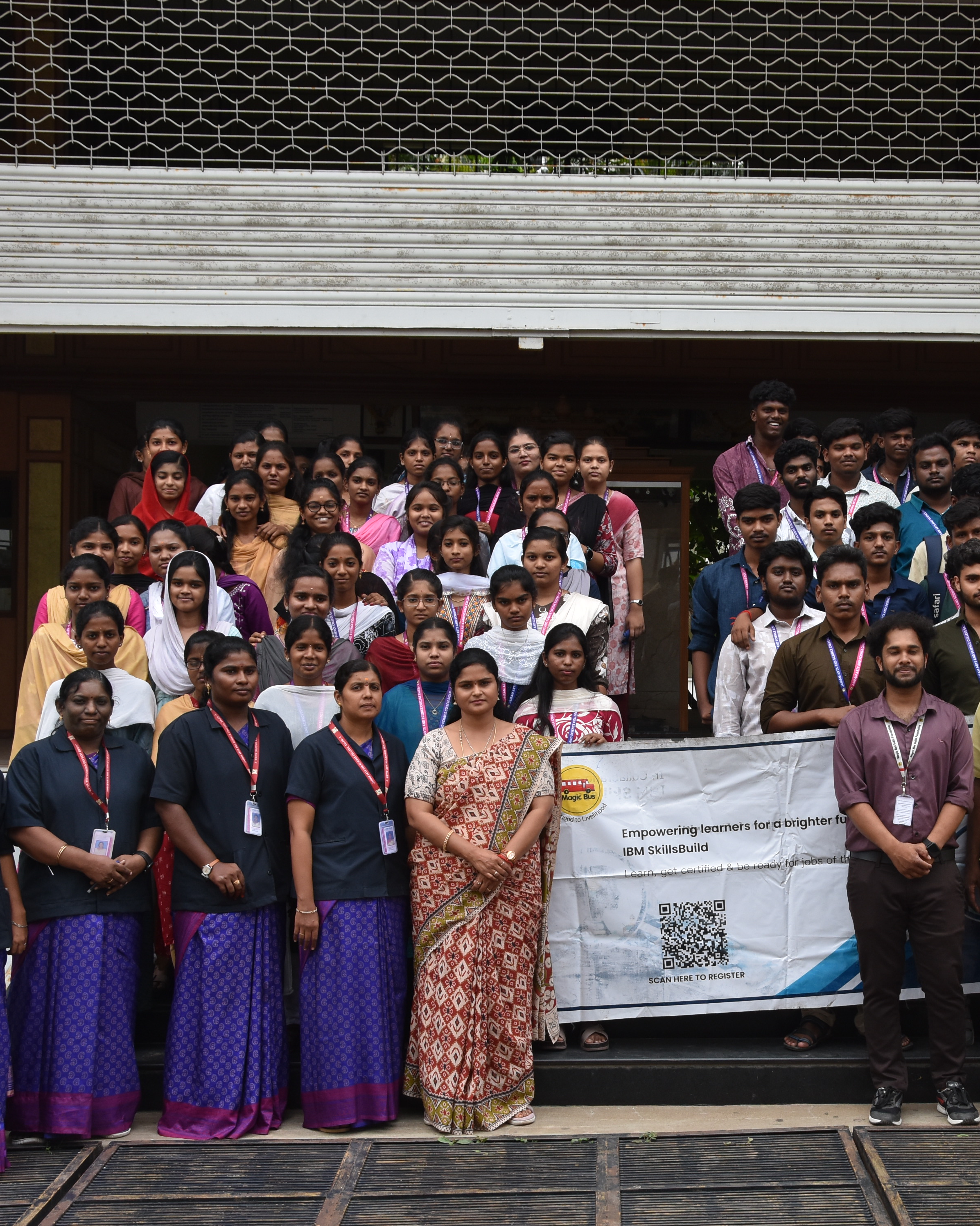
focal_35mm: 55
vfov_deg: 34.2
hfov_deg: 27.3
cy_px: 612
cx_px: 726
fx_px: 1994
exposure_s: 1/500
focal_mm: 26
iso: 450
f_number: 8
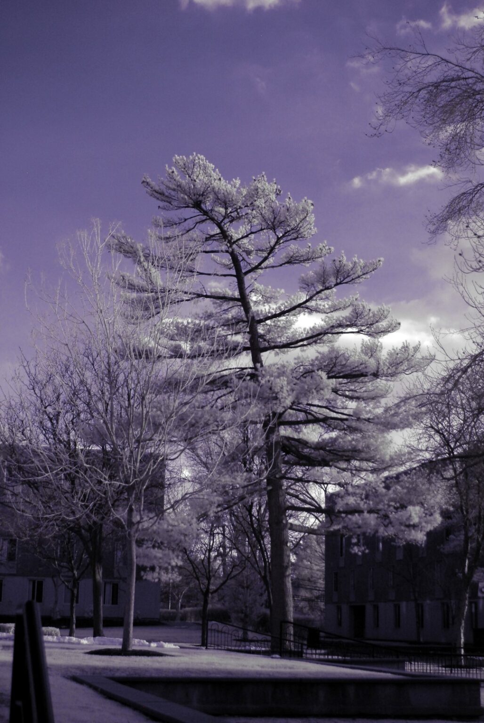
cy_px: 362
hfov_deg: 23.8
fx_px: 1146
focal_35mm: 57
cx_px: 242
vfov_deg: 35.0
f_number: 4.8
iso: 800
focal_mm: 38
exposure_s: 1/1000
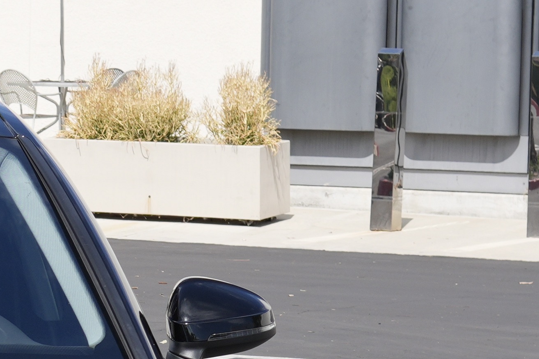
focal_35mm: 212
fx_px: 3174
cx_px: -259
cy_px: 498
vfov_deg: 6.4
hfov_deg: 9.4
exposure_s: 1/500
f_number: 5
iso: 100
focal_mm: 30
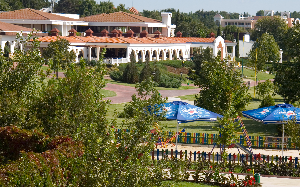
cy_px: 74
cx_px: 104
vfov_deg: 9.5
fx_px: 1128
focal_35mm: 138
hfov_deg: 15.1
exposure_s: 1/160
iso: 100
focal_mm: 60
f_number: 6.3
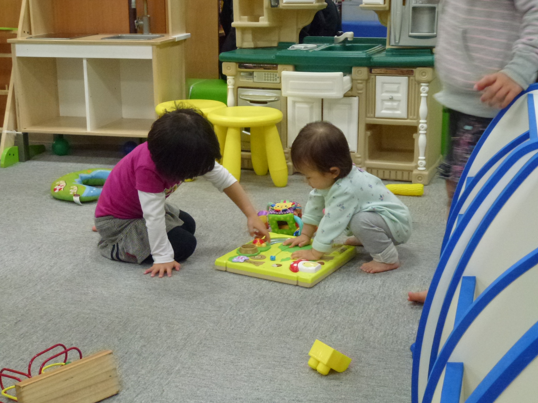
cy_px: 195
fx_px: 824
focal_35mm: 53
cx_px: 248
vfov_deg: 27.5
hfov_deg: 36.2
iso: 500
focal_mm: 8.7
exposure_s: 1/60
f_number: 4.1
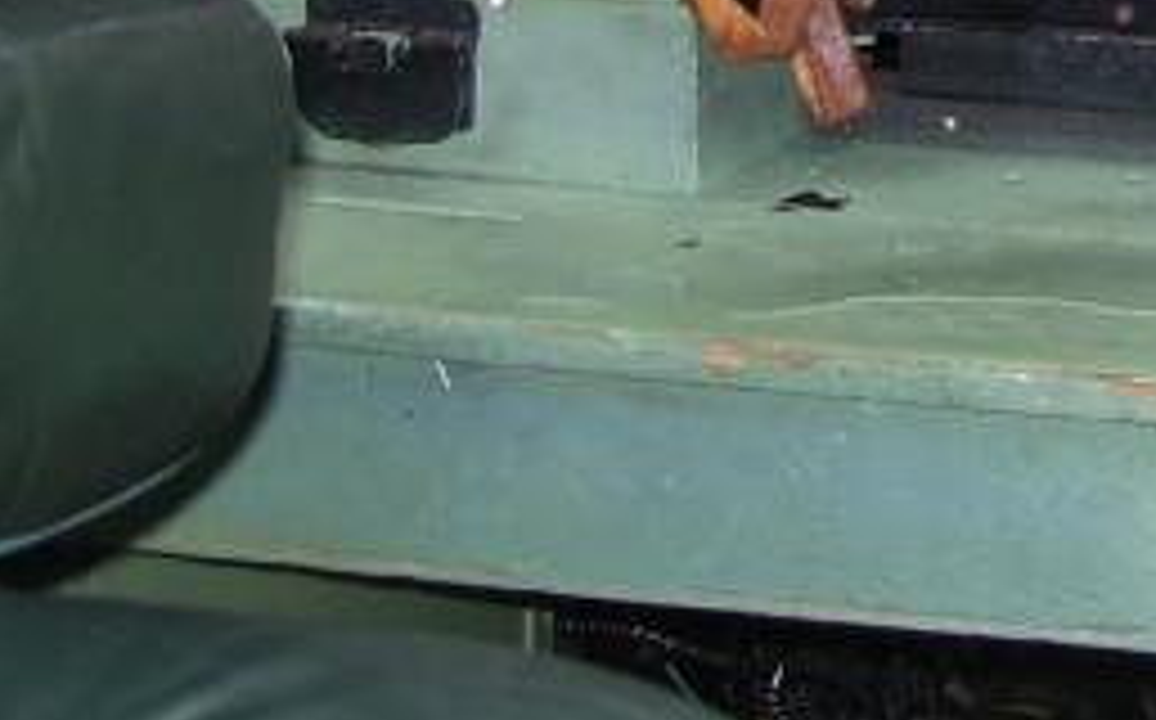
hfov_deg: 16.4
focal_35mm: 119
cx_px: 1565
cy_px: -414
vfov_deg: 10.5
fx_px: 3745
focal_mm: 6
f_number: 2.7
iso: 80
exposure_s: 1/60
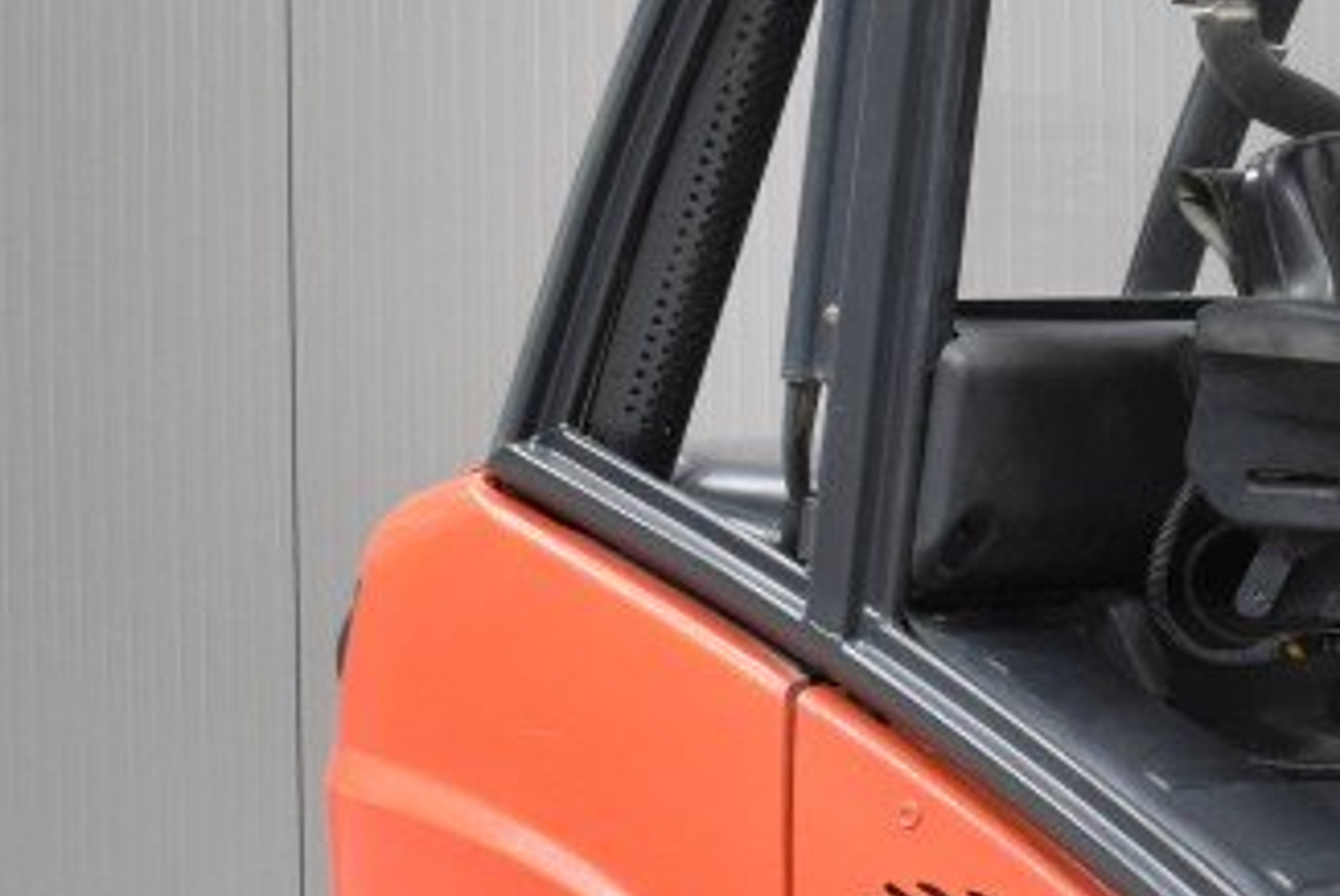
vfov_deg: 10.8
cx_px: 1932
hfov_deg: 15.1
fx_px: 4725
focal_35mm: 127
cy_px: 481
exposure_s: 1/30
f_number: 4.5
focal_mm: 23
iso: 1250
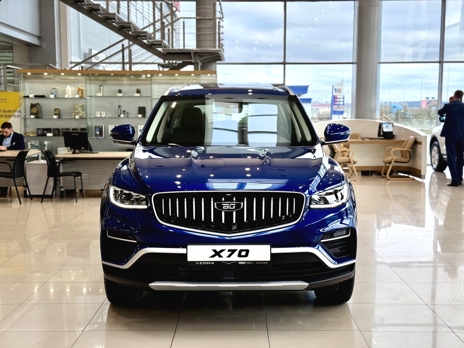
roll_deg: -0.6
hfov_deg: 39.7
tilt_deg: -5.5
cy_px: 174
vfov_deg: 30.3
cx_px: 232
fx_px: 643
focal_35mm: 48
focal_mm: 6.76
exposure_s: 1/213
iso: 80
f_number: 1.78
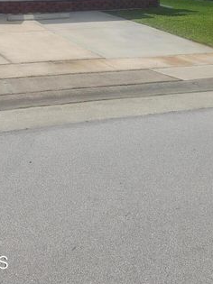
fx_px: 452
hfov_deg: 26.1
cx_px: 42
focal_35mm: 55
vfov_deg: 31.8
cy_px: -10
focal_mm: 4.3
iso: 50
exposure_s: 1/3318
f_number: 2.4
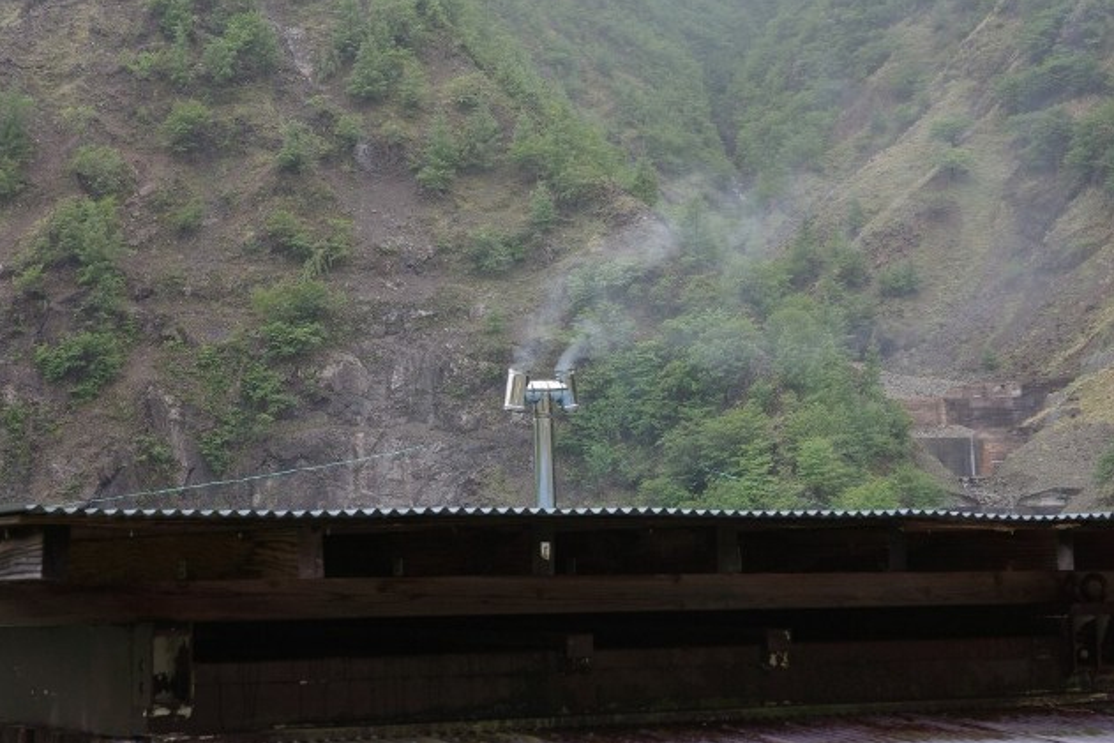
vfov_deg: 18.9
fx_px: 2228
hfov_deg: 28.1
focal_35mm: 72
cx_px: 551
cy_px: 370
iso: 200
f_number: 6.3
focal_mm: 26
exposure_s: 1/160
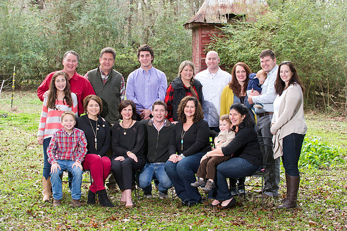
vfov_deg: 17.0
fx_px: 771
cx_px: 174
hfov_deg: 25.4
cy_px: 116
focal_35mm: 80
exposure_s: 1/125
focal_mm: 80
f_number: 6.3
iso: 1250
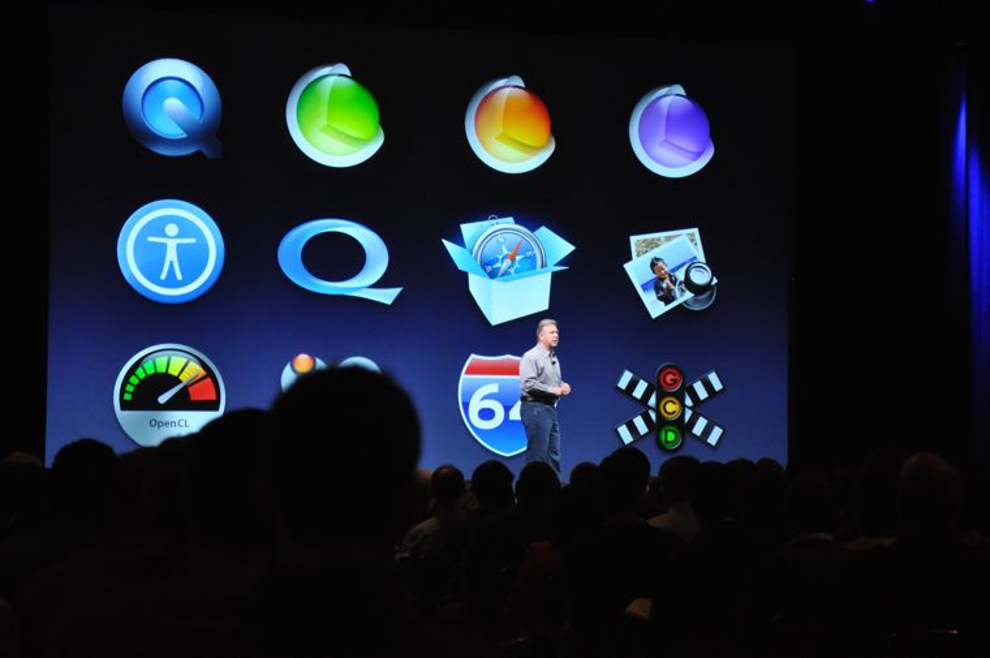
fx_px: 2390
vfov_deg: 15.7
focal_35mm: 87
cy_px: 329
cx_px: 495
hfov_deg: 23.4
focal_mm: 58
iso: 1600
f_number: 5
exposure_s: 1/60
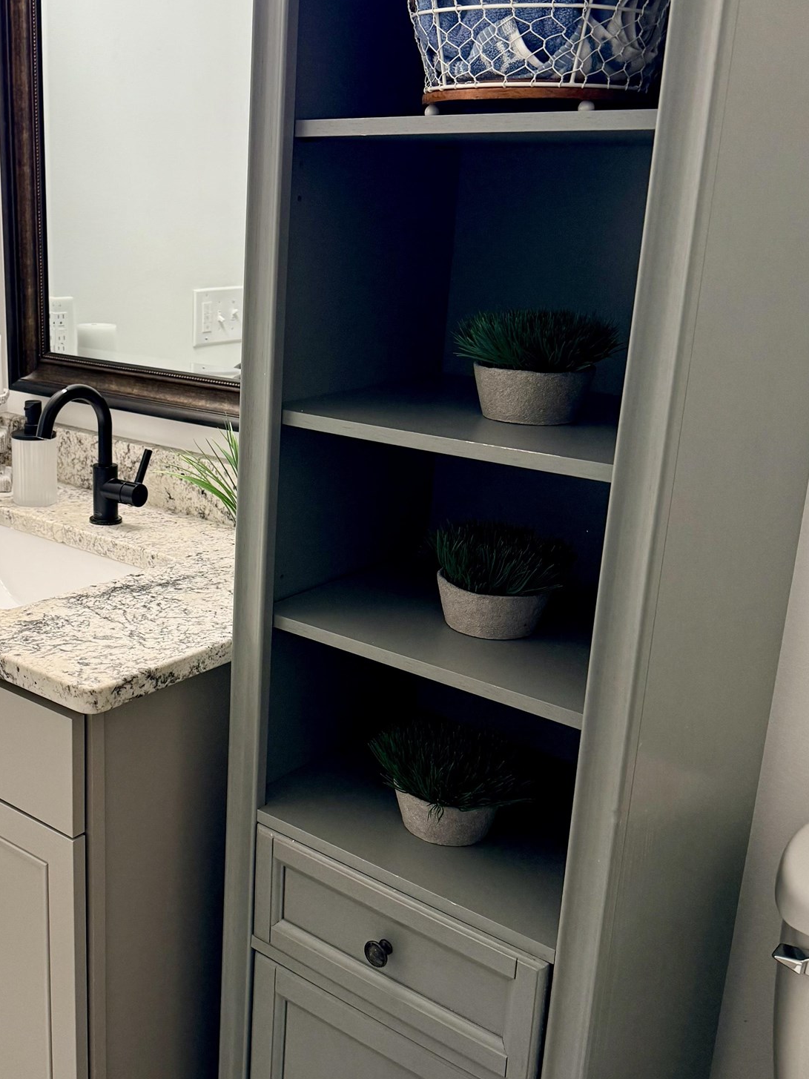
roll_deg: -1.2
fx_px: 1184
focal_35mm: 38
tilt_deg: -15.2
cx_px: 186
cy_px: 527
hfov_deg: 36.7
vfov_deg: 49.0
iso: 200
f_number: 1.78
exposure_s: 1/60
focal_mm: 6.76
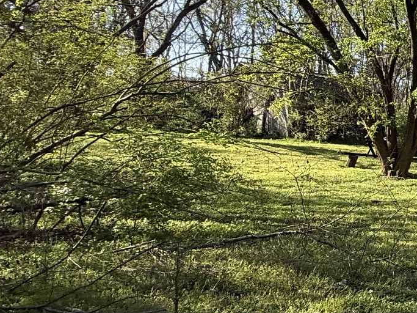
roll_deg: +1.0
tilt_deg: +3.4
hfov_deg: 29.4
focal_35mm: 42
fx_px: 506
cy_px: 123
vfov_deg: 34.2
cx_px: 611
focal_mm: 2.22
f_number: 2.2
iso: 64
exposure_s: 1/461
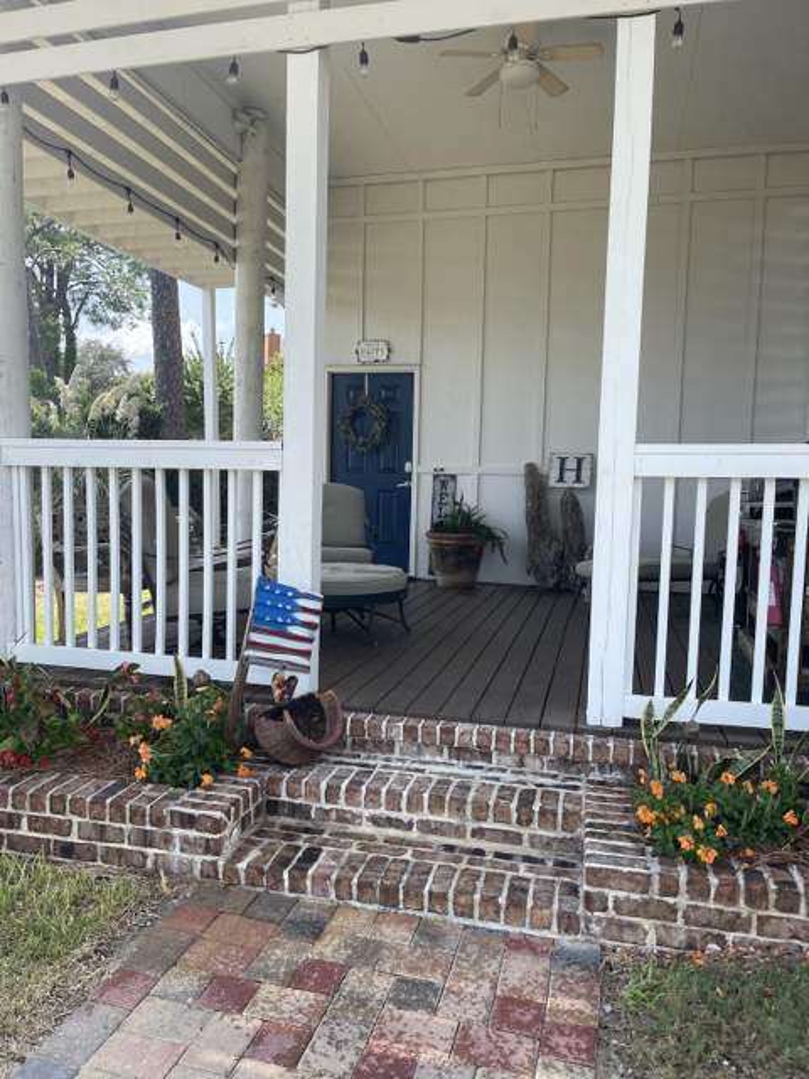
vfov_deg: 67.3
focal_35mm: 26
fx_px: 810
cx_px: 404
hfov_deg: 53.1
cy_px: 540
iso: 32
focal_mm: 5.1
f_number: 1.6
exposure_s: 1/962
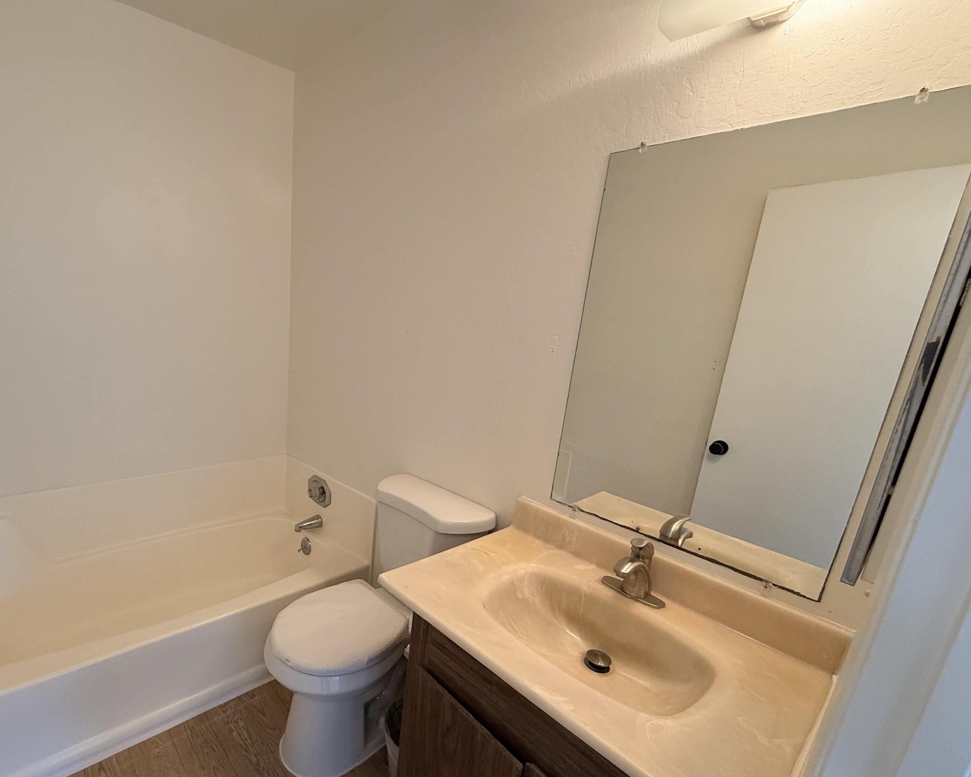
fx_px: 489
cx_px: 381
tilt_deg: -15.1
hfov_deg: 88.3
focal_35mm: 17
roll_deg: -3.4
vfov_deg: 76.7
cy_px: 435
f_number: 2.2
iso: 200
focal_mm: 2.22
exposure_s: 1/60
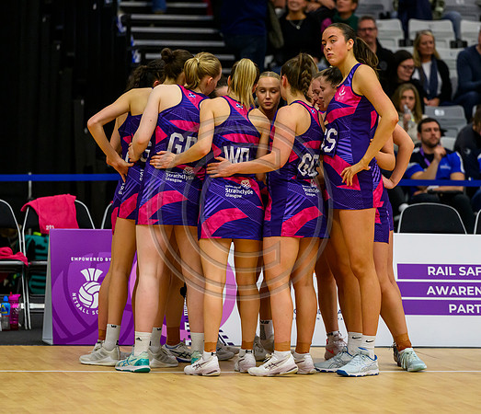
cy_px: 194
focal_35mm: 250
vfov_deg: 6.5
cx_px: 268
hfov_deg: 7.5
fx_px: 3665
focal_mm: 200
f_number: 3.5
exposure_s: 1/1000
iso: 5000
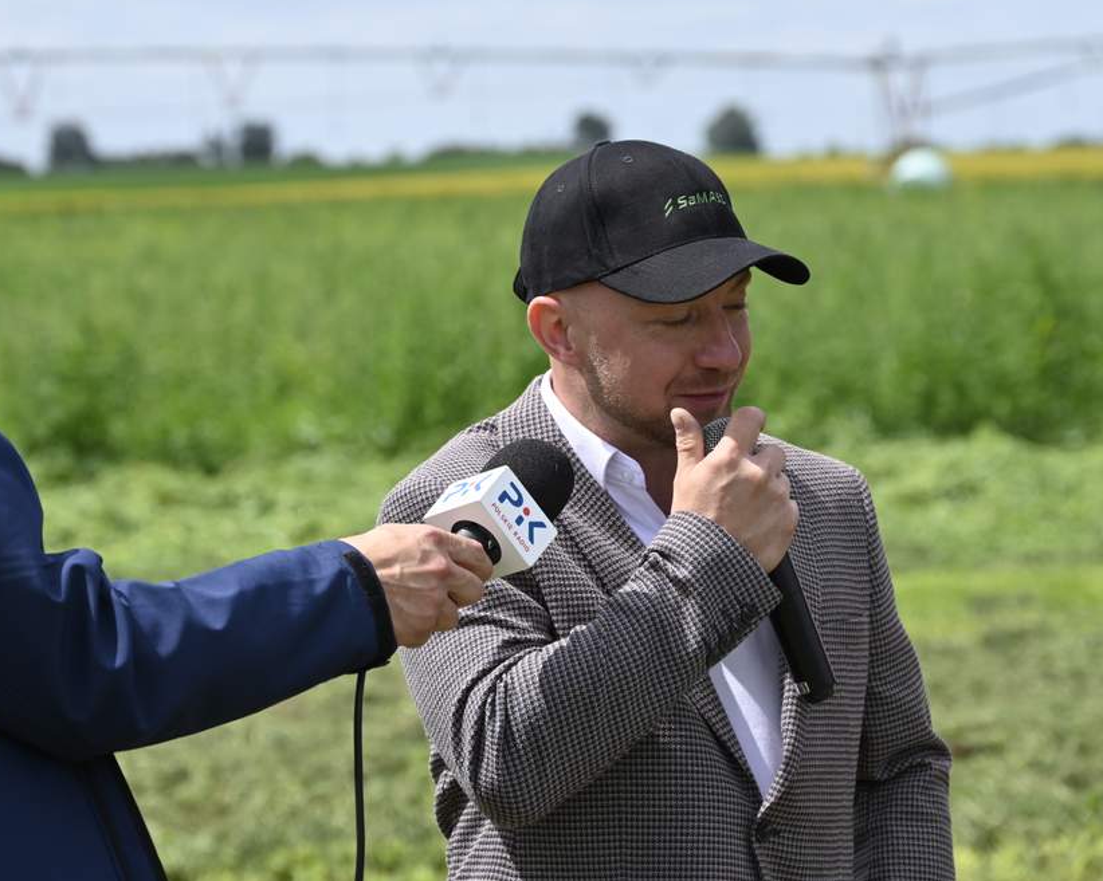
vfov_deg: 9.8
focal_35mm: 158
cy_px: 425
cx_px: 523
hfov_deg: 12.2
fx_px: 5156
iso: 250
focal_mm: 135
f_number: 7.1
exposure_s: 1/800
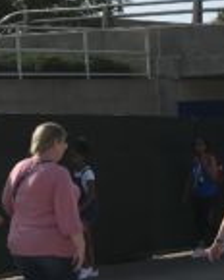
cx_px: 409
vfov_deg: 16.7
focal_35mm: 115
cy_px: 120
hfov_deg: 12.2
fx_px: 953
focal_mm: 3.99
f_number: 1.8
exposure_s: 1/3195
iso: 20
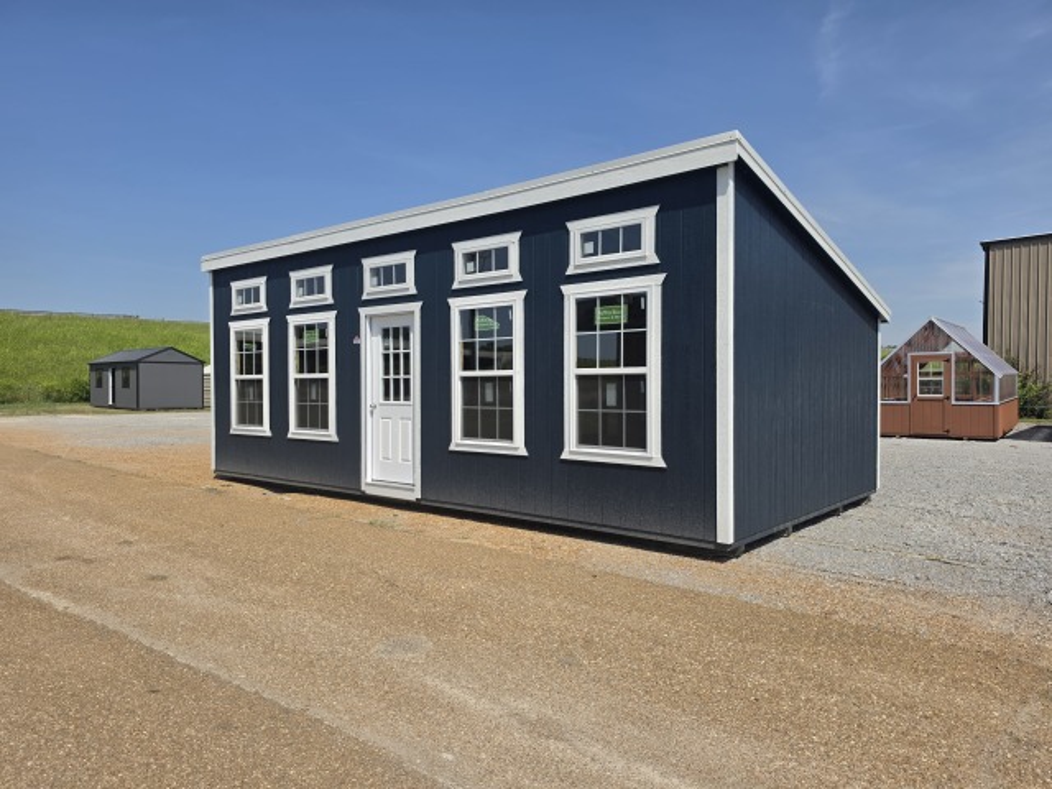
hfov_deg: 73.9
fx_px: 699
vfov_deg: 58.9
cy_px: 394
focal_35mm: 23
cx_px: 526
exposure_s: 1/7939
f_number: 1.4
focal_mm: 6.5
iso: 64
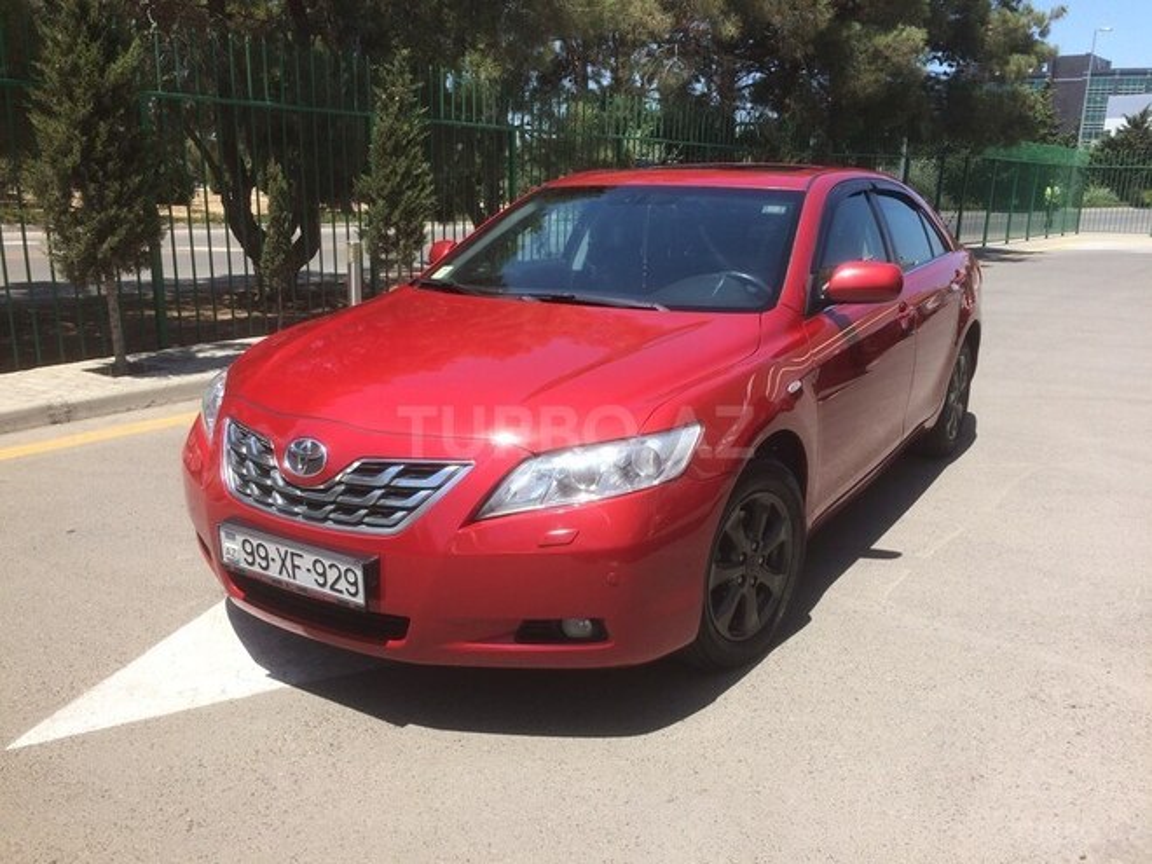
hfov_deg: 61.7
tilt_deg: -15.7
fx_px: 965
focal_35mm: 29
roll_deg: +0.7
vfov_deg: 48.2
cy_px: 432
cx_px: 576
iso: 32
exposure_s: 1/1642
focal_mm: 4.15
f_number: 2.2
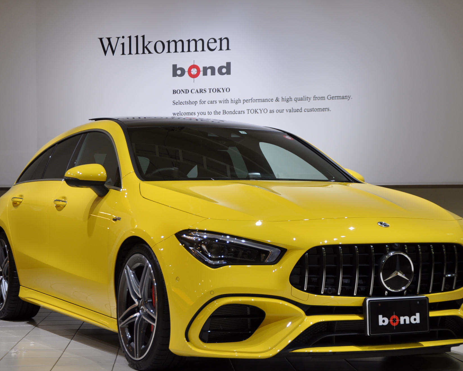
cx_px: 241
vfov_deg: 19.9
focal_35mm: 77
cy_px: 199
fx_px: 1055
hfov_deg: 24.7
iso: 200
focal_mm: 42
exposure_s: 1/30
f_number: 5.6
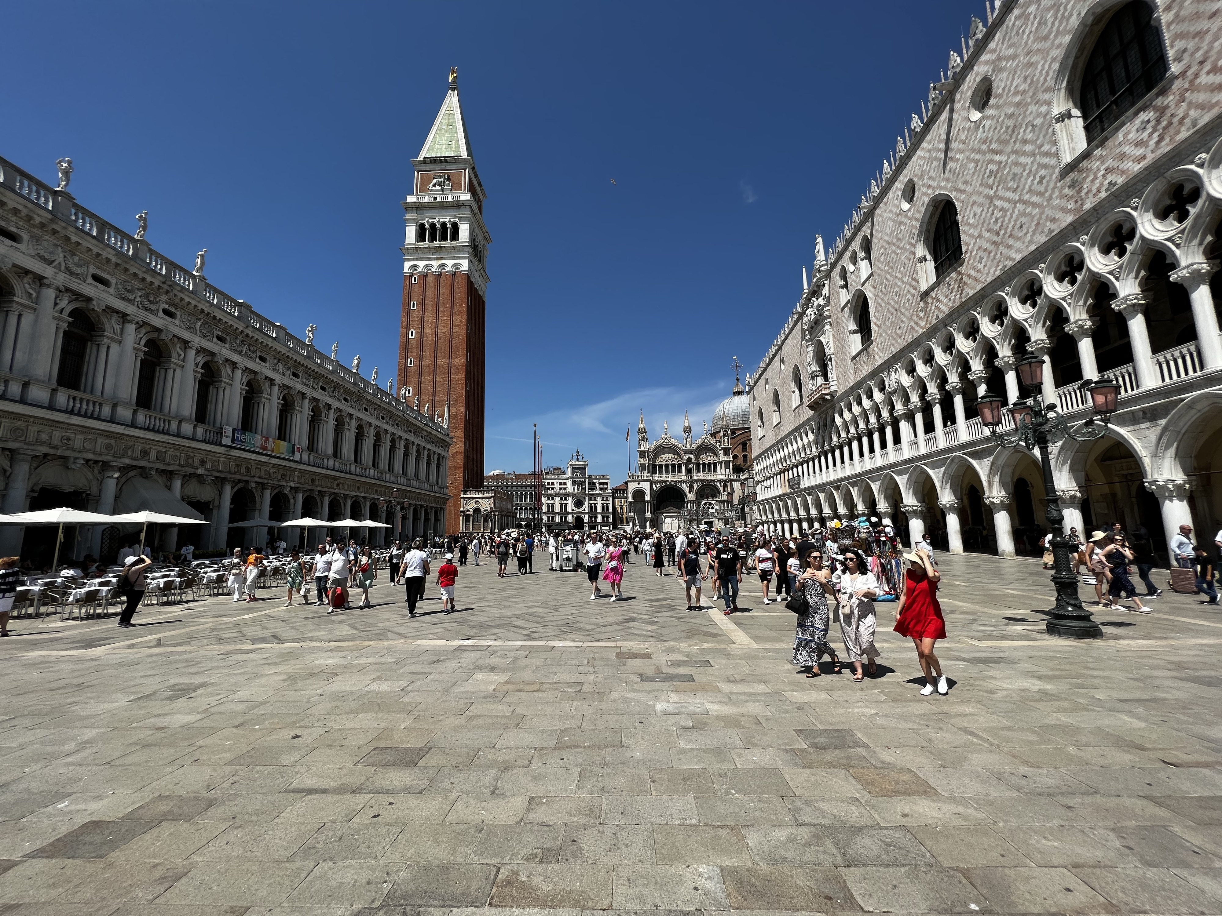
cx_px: 611
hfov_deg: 106.2
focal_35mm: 13
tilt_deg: +8.6
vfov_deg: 89.9
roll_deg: +1.4
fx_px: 459
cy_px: 458
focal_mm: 1.57
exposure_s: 1/2370
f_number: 1.8
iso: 32
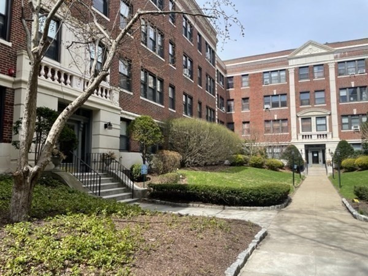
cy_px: 138
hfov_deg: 67.3
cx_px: 184
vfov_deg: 53.1
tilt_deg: +6.2
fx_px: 276
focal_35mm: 26
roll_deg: -0.1
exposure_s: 1/2174
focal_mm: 4.2
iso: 32
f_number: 1.6
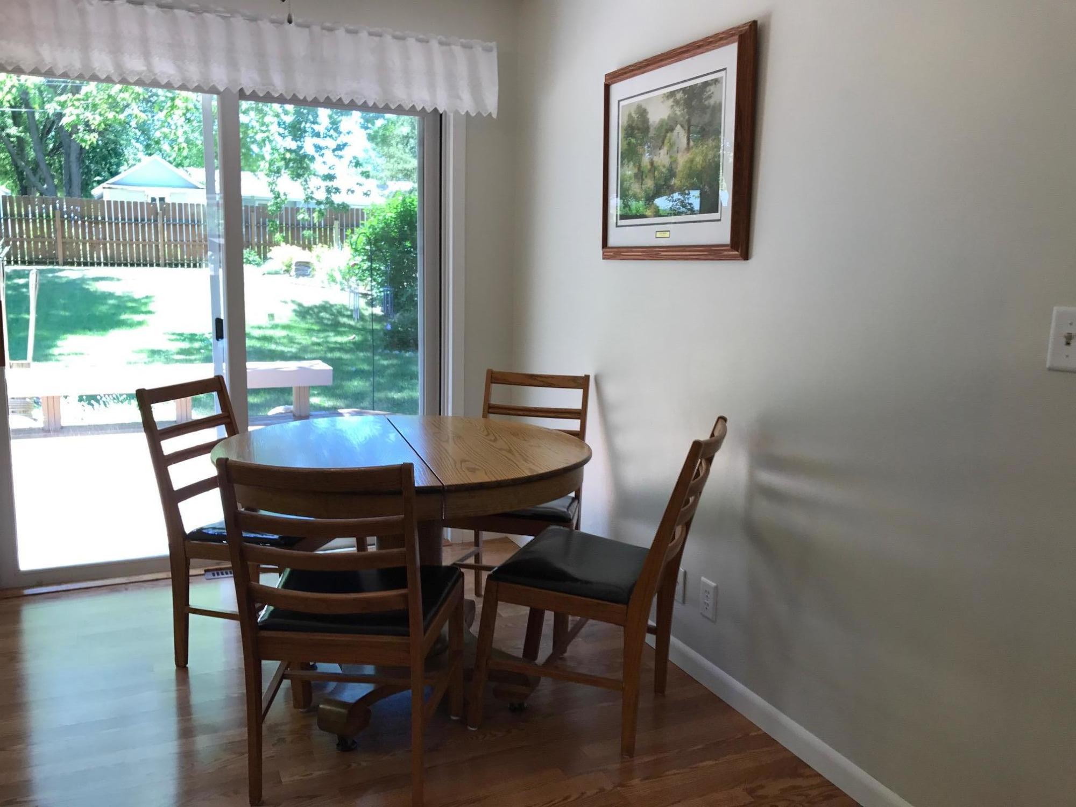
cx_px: 538
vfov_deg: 49.7
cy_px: 404
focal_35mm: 28
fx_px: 870
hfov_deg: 63.4
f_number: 1.8
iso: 25
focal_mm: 3.99
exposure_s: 1/60
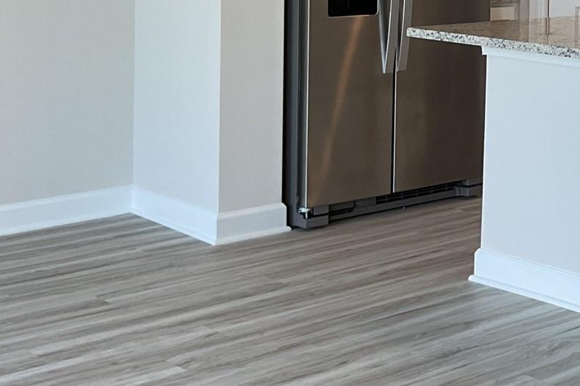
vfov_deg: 16.7
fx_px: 1272
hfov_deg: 23.1
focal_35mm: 79
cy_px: -48
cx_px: 731
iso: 32
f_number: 1.8
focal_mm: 3
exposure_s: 1/120
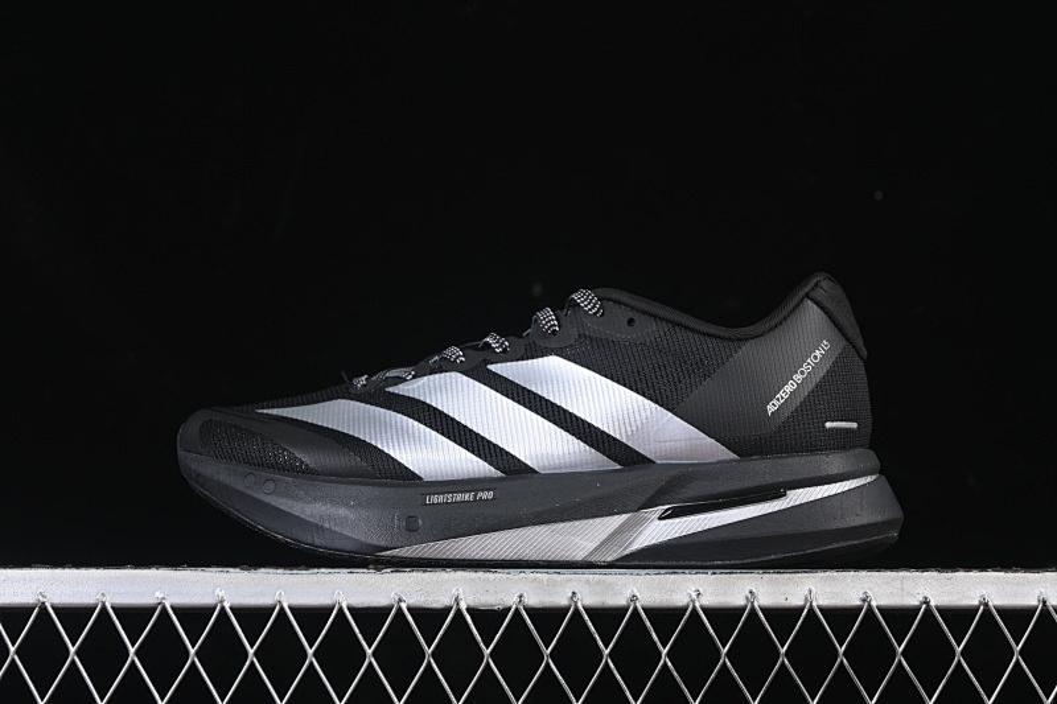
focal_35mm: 75
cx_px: 528
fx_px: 2201
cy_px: 352
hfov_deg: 27.0
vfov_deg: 18.2
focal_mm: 50
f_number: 6.3
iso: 160
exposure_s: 1/60
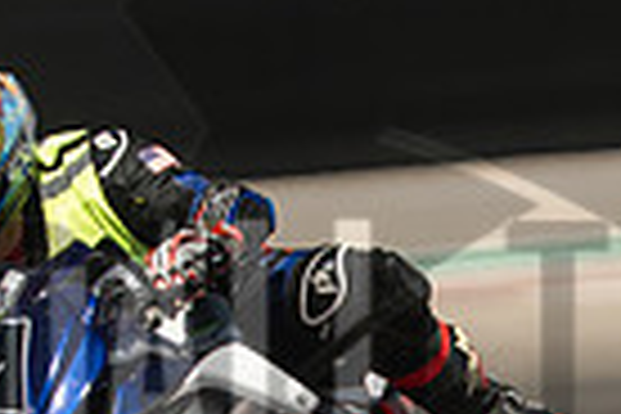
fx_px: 30478
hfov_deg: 1.2
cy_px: 349
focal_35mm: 1767
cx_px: 558
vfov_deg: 0.8
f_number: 3.2
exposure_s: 1/1250
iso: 160
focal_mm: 280
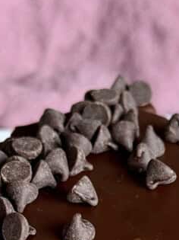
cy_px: 288
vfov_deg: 13.0
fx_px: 1021
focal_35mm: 148
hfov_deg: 10.0
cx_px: 124
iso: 160
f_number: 1.8
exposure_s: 1/60
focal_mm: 6.8
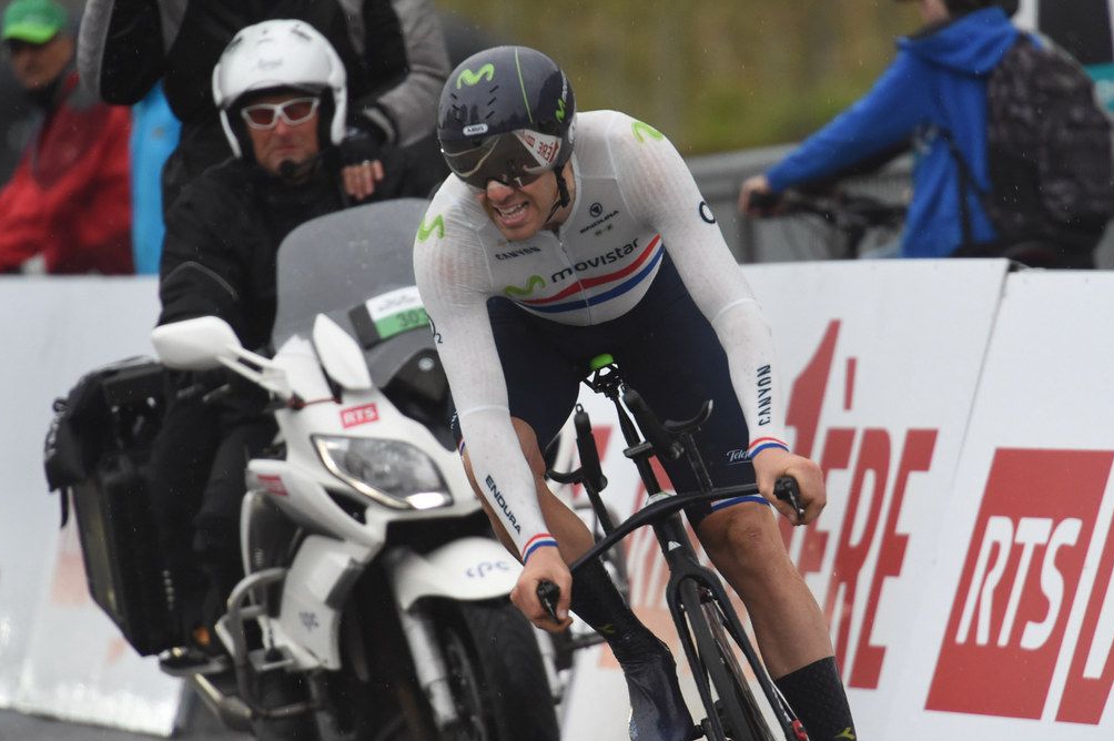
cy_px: 388
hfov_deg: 4.3
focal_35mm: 478
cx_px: 621
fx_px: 14781
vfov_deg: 2.9
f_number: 5.6
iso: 3200
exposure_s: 1/1000
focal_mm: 400
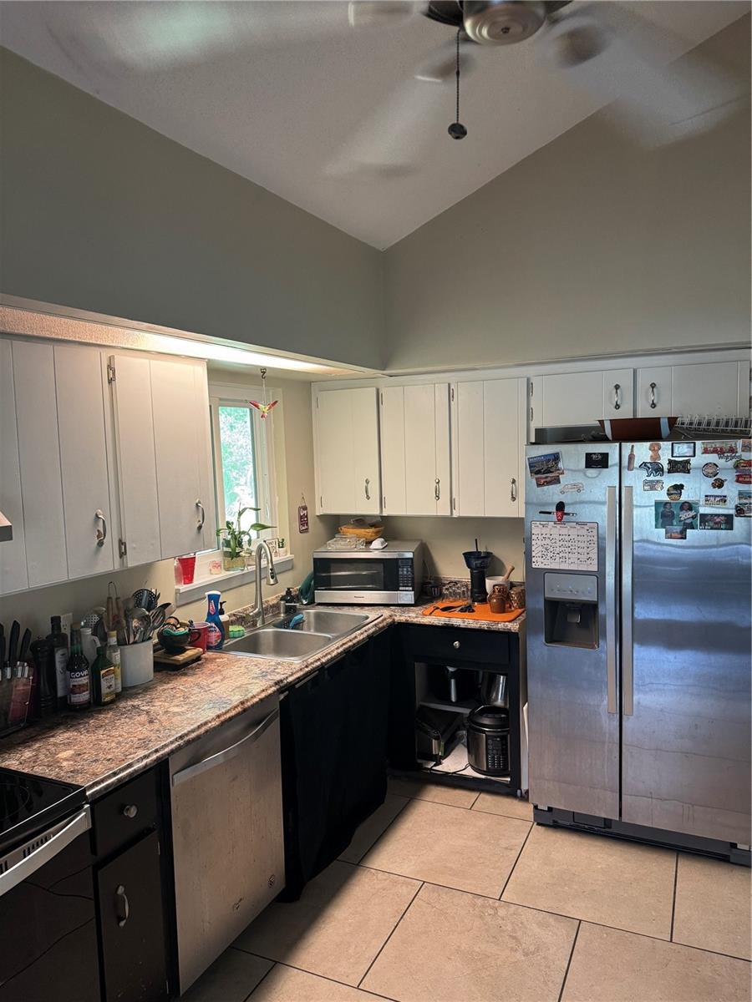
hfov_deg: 56.8
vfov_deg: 71.6
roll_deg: +2.0
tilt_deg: -5.9
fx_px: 695
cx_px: 376
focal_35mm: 24
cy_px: 501
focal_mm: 6.76
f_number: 1.78
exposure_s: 1/60
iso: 320
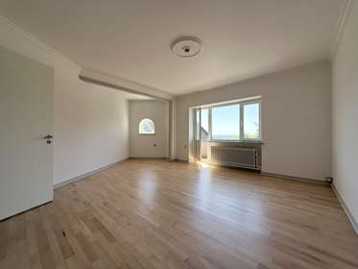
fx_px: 145
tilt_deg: +0.3
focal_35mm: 14
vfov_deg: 85.7
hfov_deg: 102.0
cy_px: 134
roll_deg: -0.3
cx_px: 179
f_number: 2.2
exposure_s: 1/340
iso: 64
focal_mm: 2.22
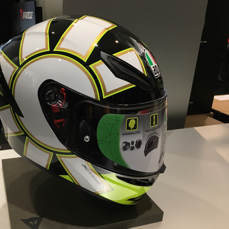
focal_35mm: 35
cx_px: 74
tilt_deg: -19.0
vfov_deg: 47.2
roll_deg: -2.5
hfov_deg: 46.4
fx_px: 262
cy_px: 115
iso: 64
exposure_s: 1/30
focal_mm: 4.15
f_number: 2.2
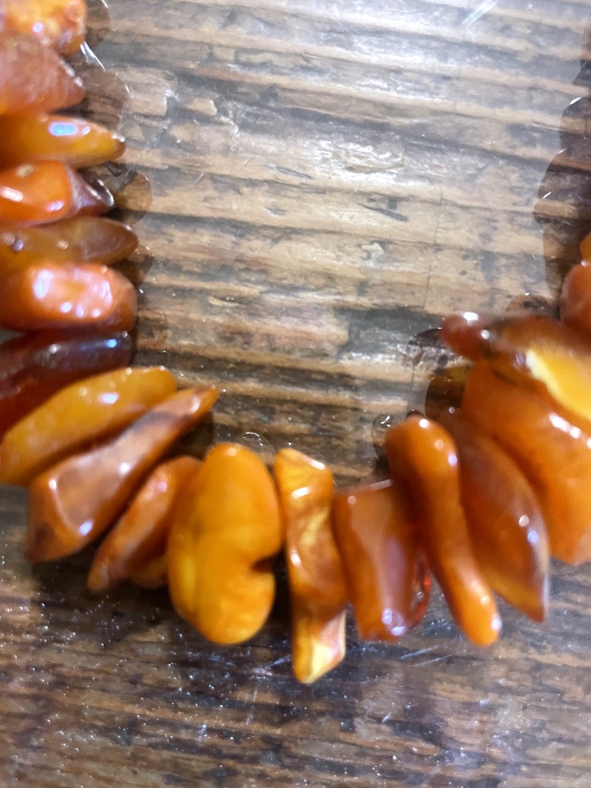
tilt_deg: -87.6
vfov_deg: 67.3
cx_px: 296
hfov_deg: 53.1
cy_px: 394
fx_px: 592
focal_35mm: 26
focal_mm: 4.2
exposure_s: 1/46
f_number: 1.6
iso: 500
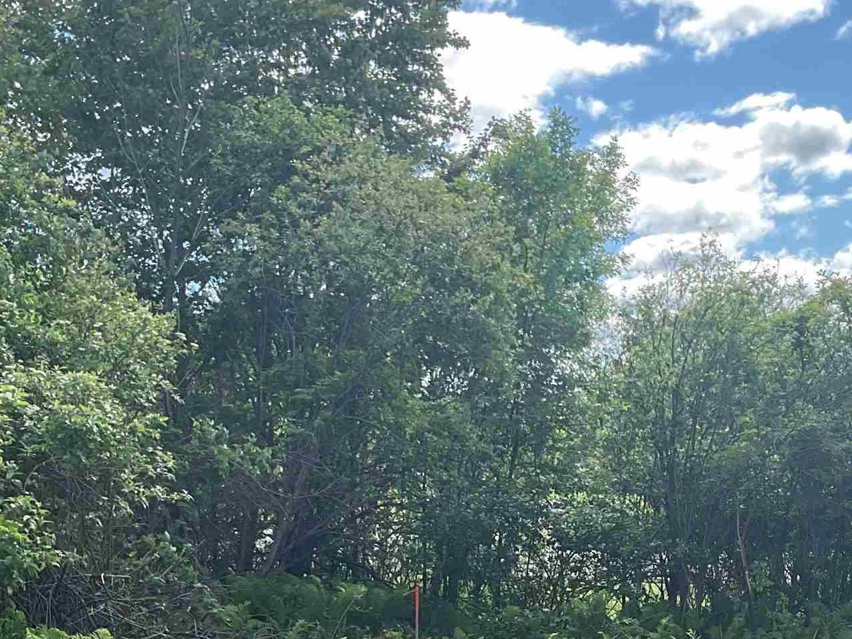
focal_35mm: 70
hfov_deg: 27.8
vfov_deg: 20.4
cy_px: 616
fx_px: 1723
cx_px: 449
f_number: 1.8
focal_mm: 3
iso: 16
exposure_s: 1/691
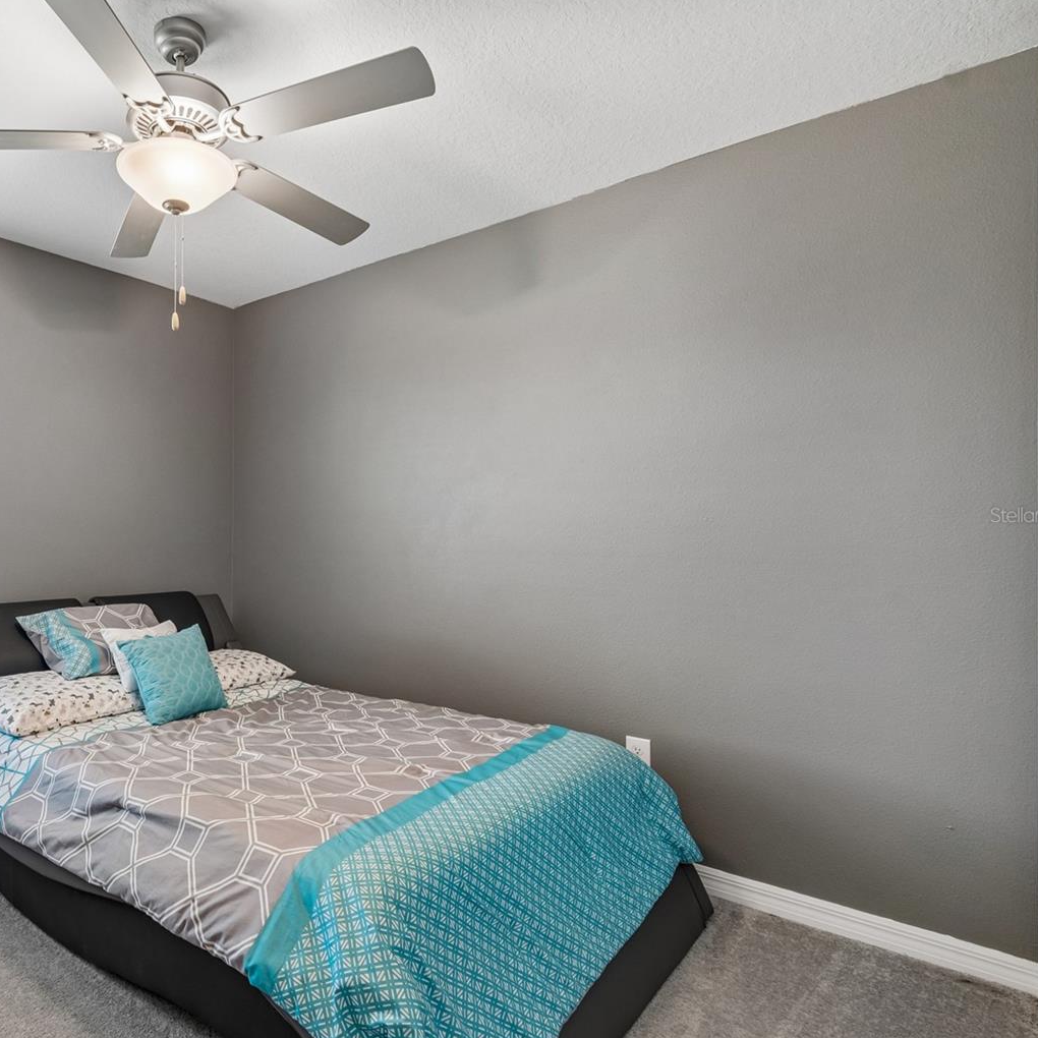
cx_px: 267
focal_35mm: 20
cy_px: 515
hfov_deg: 70.1
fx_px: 679
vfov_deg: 74.8
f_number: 7.1
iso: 100
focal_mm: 10
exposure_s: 1/6
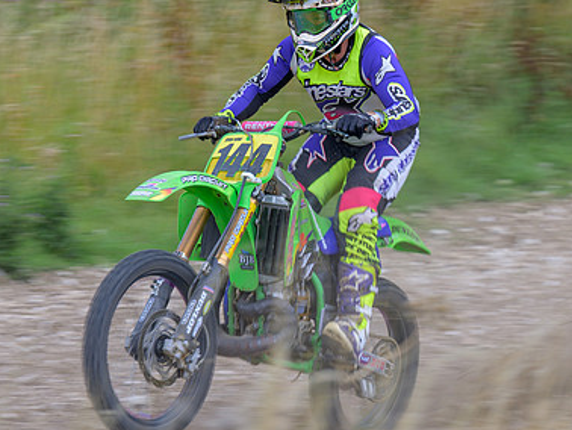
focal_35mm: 234
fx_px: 3869
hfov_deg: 8.4
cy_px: 228
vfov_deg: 6.4
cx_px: 132
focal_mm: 89
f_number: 4
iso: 64
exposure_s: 1/160
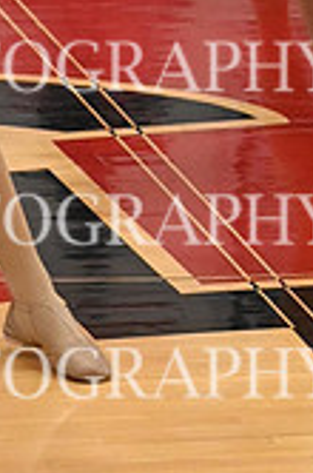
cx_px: -209
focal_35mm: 841
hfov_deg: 1.6
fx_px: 11013
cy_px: -316
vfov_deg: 2.5
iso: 8000
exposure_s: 1/400
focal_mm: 160
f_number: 4
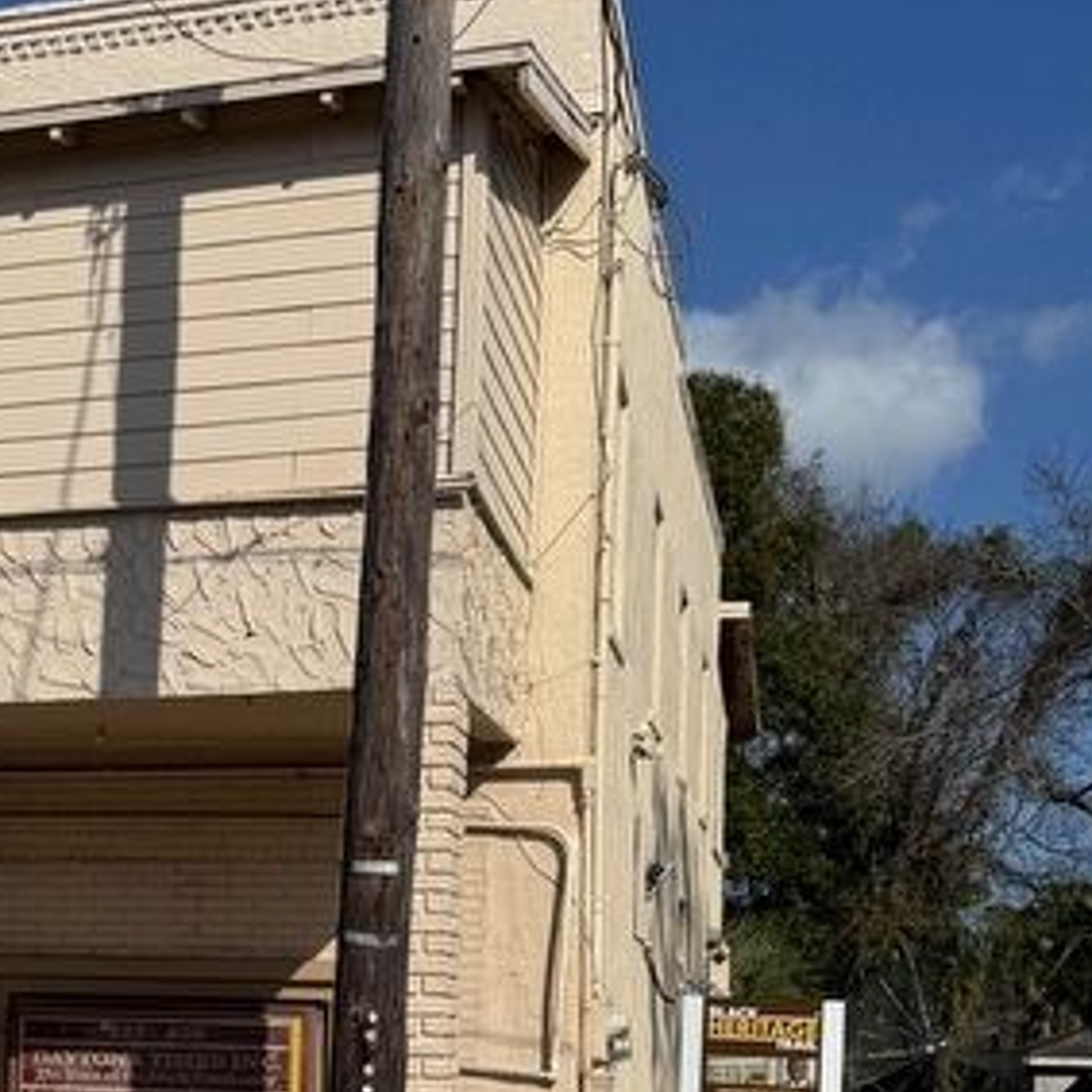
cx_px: 19
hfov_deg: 27.1
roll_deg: -0.7
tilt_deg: +7.5
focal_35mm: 60
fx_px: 2141
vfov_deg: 27.6
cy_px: 984
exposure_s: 1/12346
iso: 80
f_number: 1.78
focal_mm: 6.76
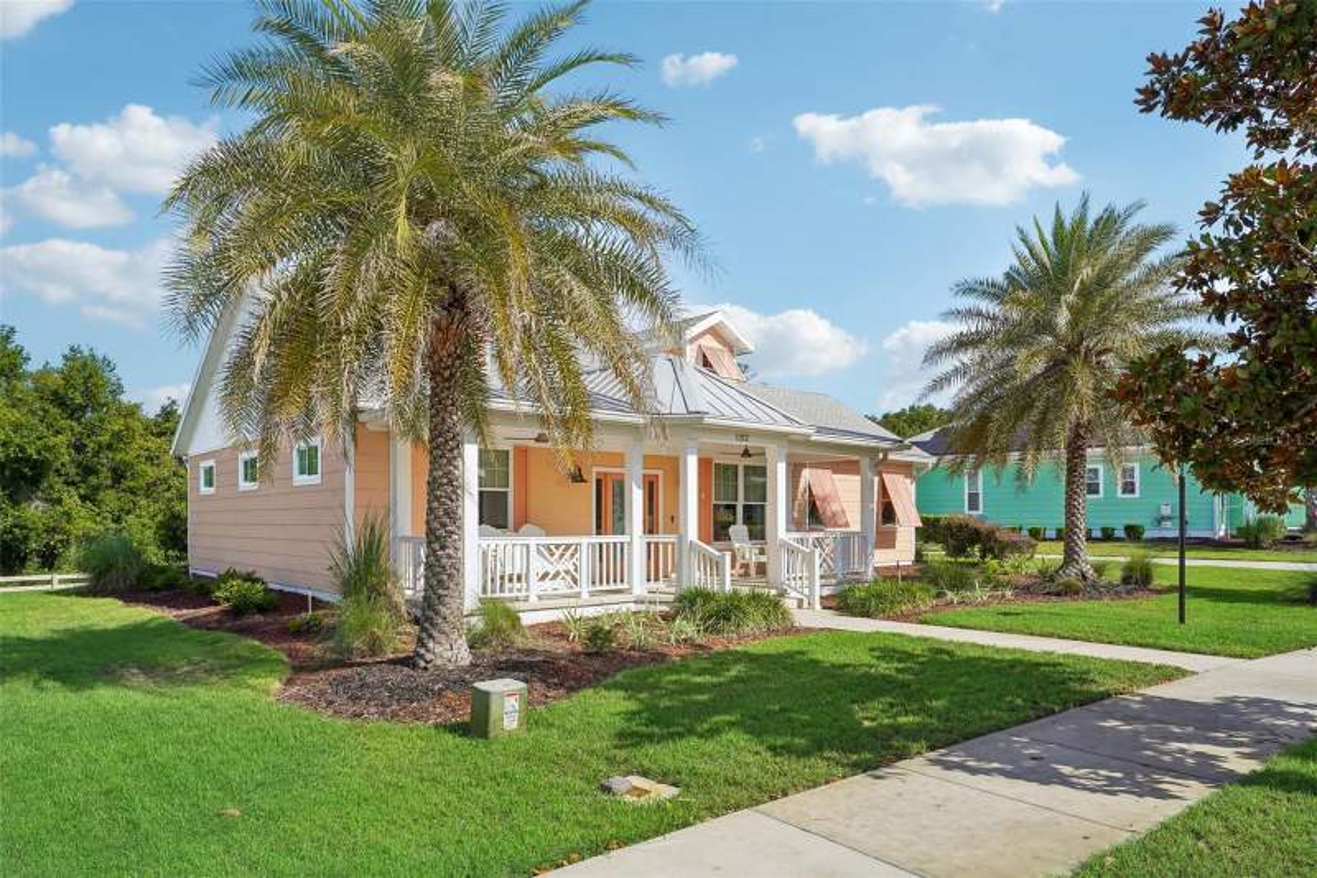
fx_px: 805
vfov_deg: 57.2
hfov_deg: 78.6
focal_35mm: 22
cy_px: 439
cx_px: 658
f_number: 20
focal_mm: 22
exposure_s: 1/60
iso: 100
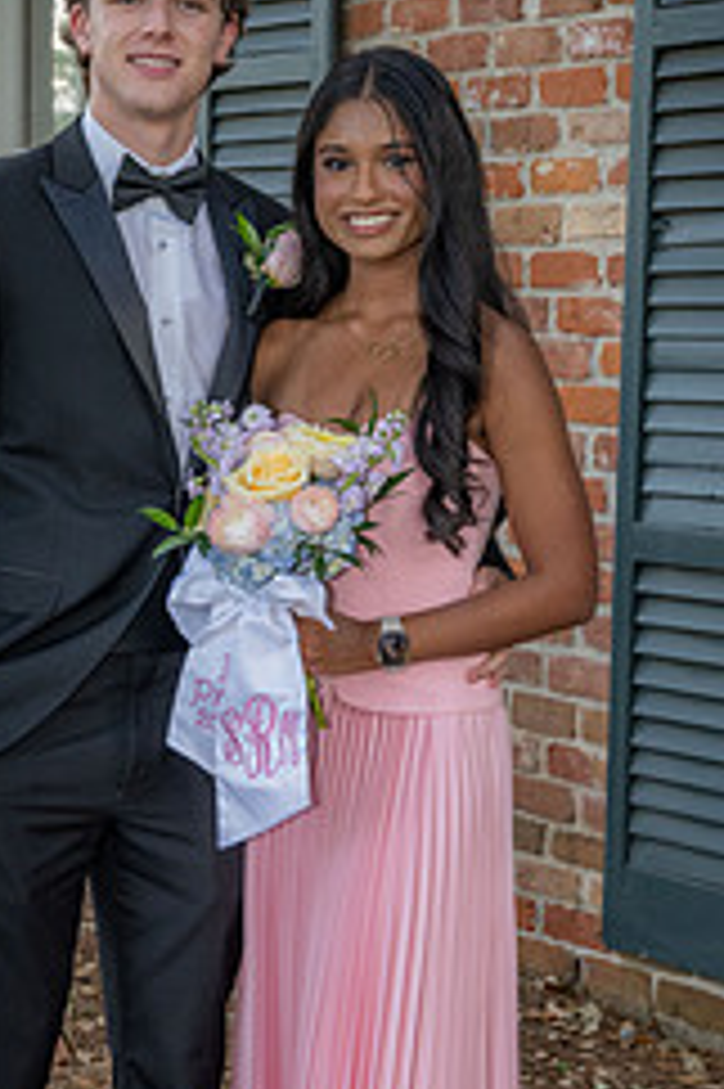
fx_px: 2417
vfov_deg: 25.3
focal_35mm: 80
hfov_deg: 17.0
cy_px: 693
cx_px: 324
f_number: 6.3
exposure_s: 1/125
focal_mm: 43
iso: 1600
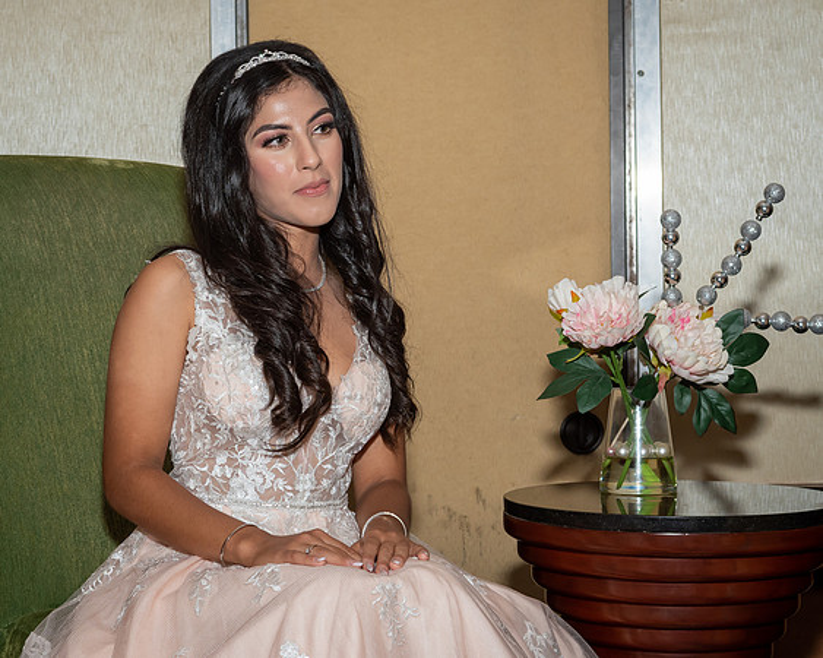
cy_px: 314
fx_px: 1927
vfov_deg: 19.4
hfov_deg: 24.0
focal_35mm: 79
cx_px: 297
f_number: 7.1
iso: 500
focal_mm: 44
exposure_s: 1/250
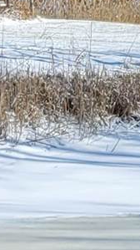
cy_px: -239
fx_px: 1849
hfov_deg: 4.0
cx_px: -461
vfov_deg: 7.4
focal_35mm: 280
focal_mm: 7
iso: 20
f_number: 1.8
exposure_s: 1/1212
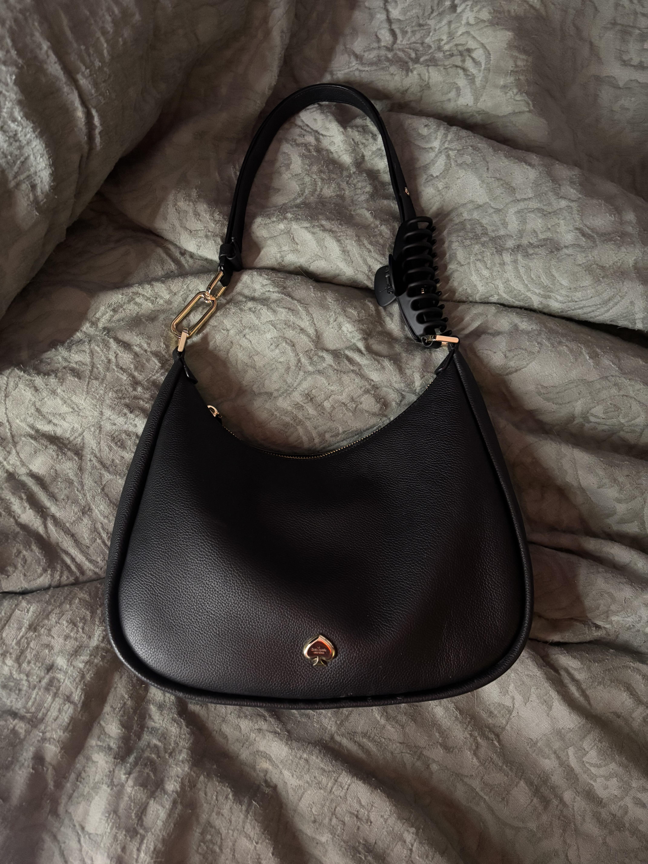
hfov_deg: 53.1
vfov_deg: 67.3
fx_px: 649
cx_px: 324
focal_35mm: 26
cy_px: 432
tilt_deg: -73.4
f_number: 1.6
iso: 1000
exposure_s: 1/30
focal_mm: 5.96
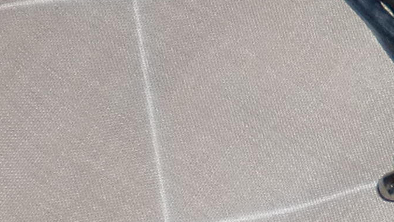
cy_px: -150
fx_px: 2362
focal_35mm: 226
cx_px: 1052
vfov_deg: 5.3
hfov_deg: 8.4
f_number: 3.1
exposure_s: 1/40
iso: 64
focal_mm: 6.3
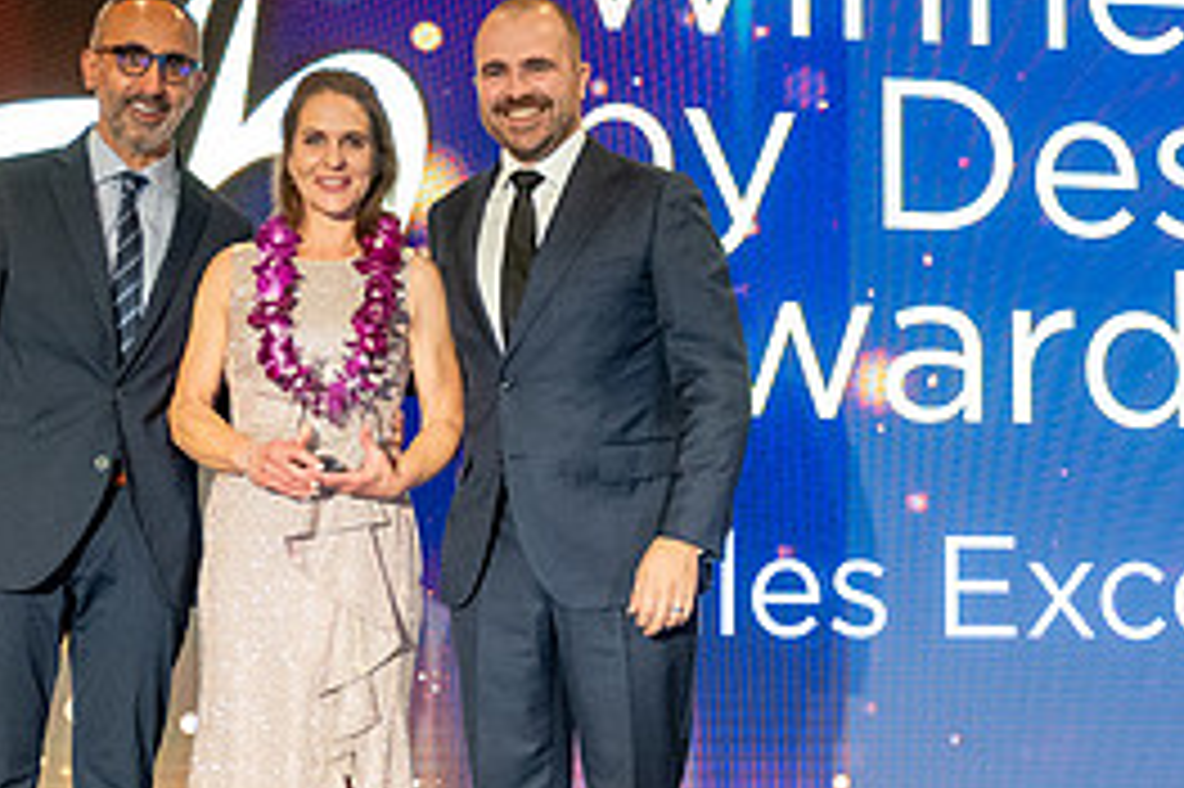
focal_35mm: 80
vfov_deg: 17.0
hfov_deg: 25.3
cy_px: 341
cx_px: 703
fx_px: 2629
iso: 6400
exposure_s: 1/160
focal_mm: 31
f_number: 4
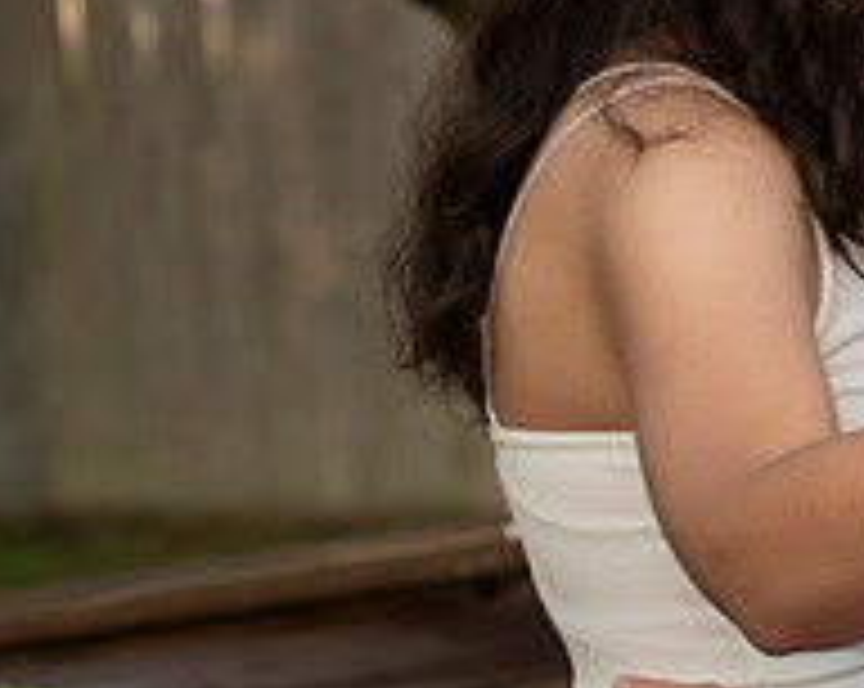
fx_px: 5081
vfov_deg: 7.7
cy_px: 92
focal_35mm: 199
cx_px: 1152
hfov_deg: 9.5
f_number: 4
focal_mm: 70
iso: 100
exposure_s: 1/200
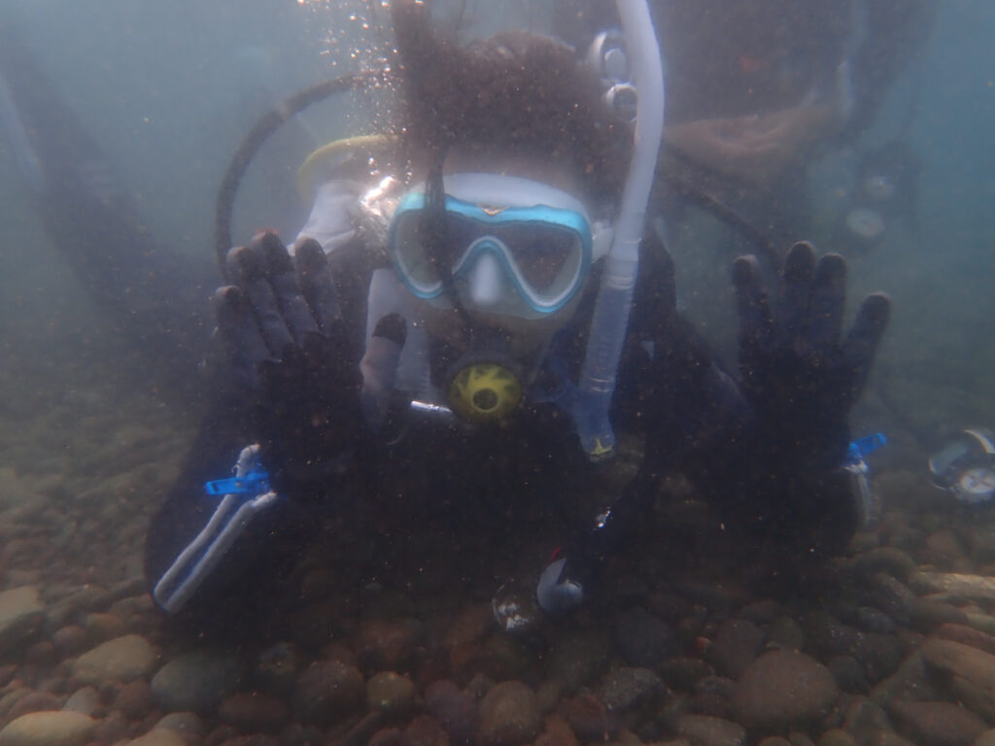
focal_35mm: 25
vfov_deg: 54.9
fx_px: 719
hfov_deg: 69.4
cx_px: 498
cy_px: 373
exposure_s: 1/320
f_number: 2.8
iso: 100
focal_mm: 4.5
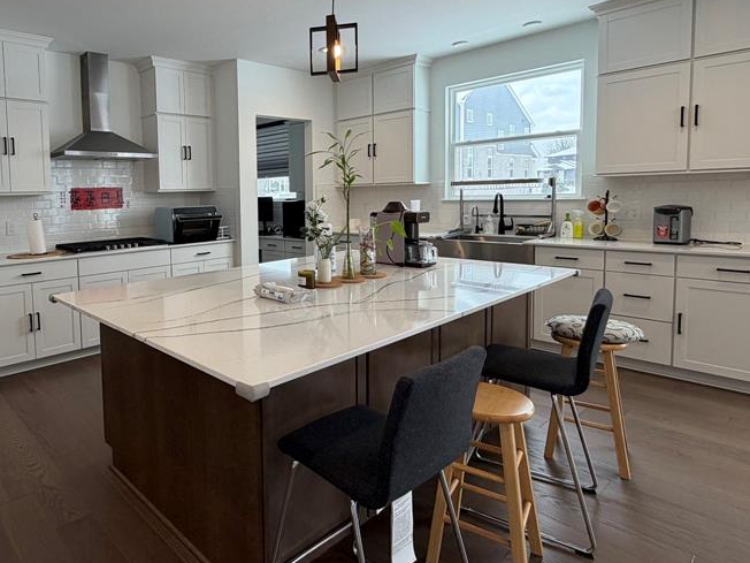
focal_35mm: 22
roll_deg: +1.5
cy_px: 226
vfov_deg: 60.6
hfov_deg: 72.8
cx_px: 221
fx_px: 477
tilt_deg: -3.5
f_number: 2.2
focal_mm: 2.22
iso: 100
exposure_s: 1/120
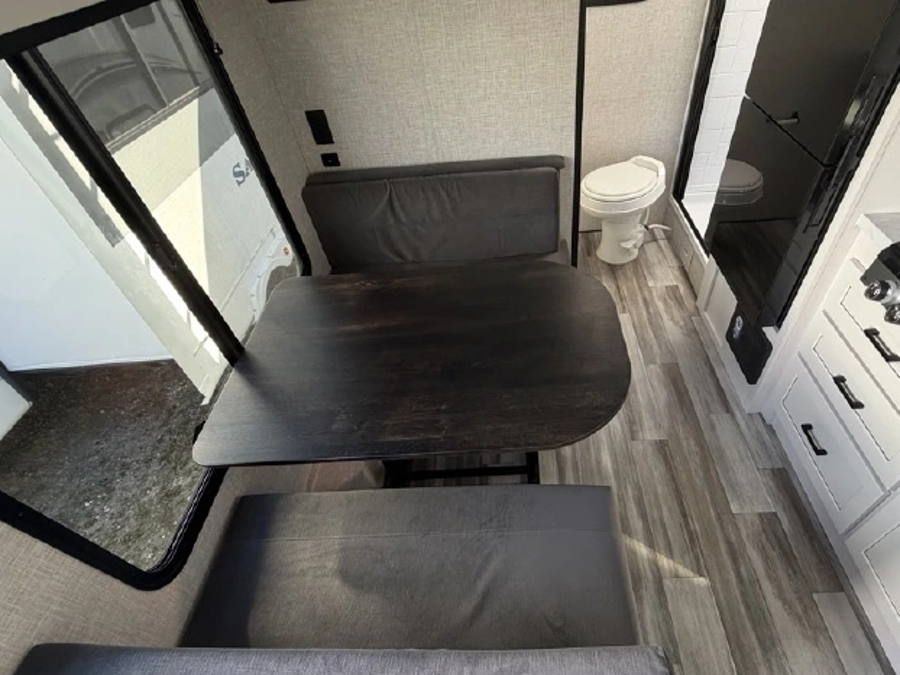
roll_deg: +5.3
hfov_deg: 87.2
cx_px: 511
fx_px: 468
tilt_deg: -44.9
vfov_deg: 71.3
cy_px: 386
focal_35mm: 18
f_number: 2.2
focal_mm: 2.22
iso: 250
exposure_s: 1/121
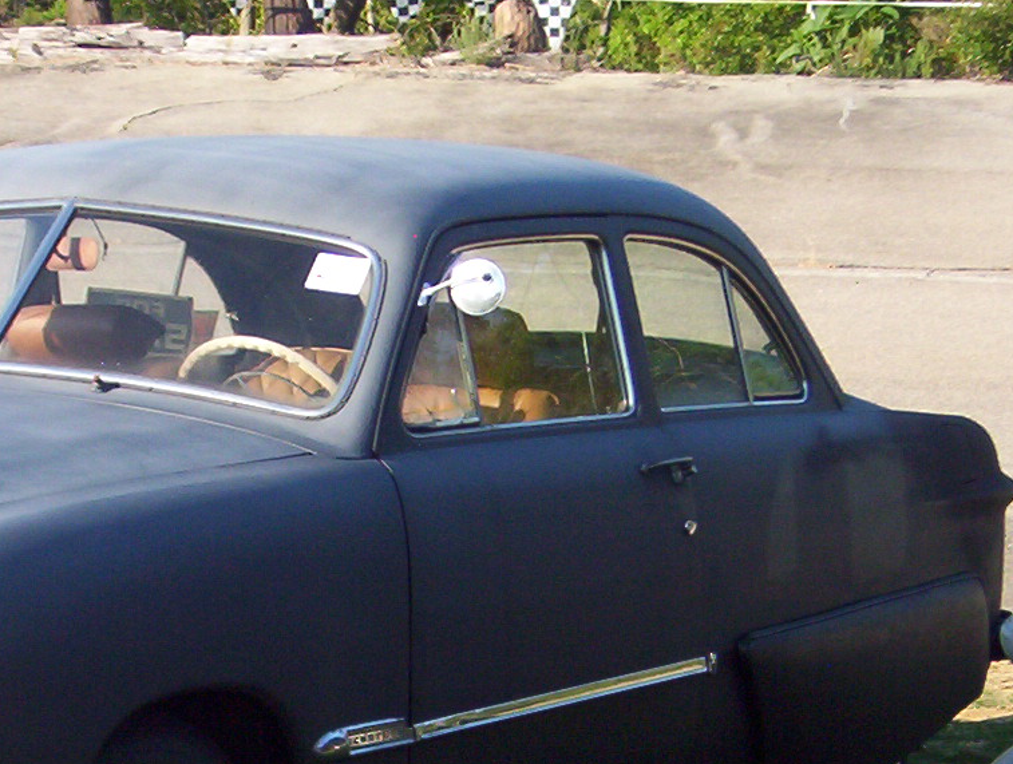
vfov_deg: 10.8
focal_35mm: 138
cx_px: 84
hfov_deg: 14.1
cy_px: 577
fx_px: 4047
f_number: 3.54
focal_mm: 9.98
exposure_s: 1/510
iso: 100
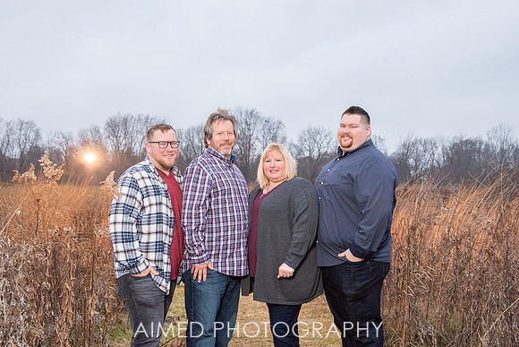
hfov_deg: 51.2
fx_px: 541
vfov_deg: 35.5
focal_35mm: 38
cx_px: 261
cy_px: 184
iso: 2000
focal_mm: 35
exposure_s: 1/200
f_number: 5.6
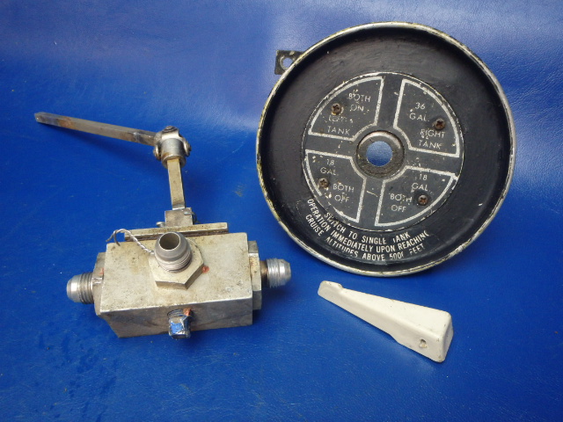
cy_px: 211
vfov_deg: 49.7
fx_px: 455
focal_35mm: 28
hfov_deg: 63.4
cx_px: 282
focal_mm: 5
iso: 400
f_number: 3.9
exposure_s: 1/30
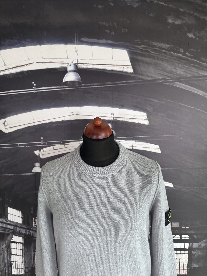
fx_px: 191
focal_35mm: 24
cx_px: 104
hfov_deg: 56.8
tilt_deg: -11.3
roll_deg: +1.4
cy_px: 138
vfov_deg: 71.6
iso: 640
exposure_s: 1/60
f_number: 1.78
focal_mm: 6.76
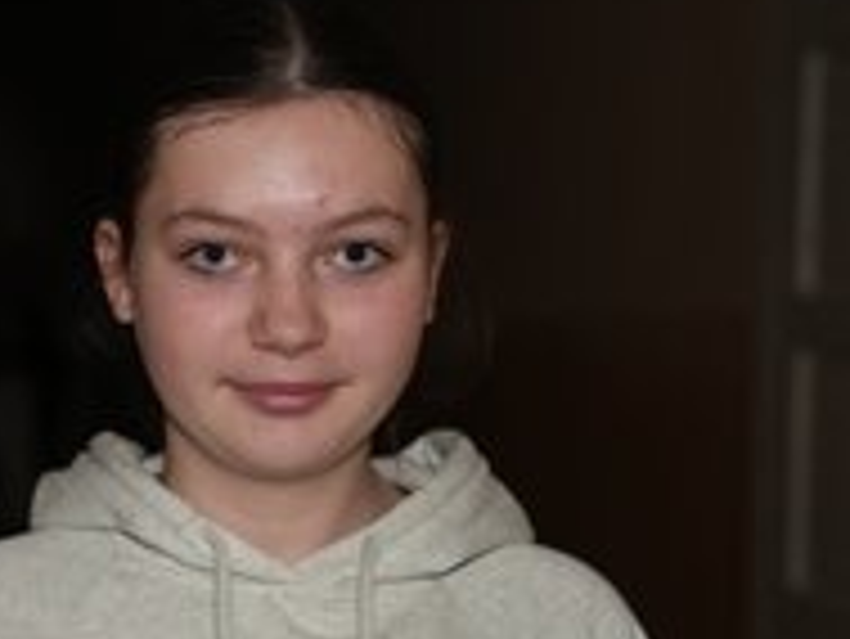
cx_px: 144
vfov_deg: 13.9
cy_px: 461
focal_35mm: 106
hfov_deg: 18.3
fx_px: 2604
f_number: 2.8
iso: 5000
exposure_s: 1/100
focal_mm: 52
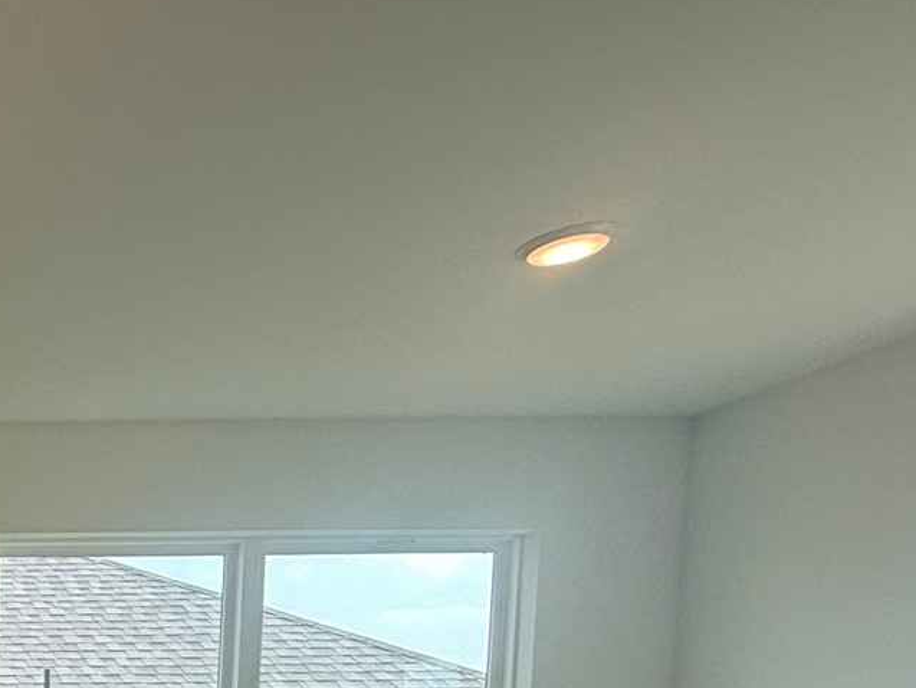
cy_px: 923
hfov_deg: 27.7
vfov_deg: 26.6
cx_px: -475
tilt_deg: -3.0
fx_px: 1191
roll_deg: +0.0
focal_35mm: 45
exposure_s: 1/135
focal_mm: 2.22
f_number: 2.2
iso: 64
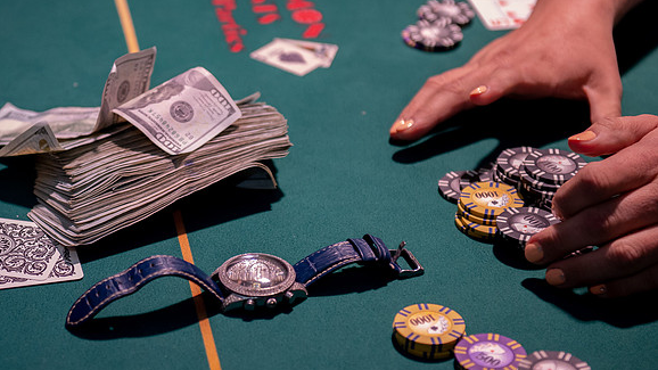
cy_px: 168
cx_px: 183
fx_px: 1884
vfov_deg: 11.2
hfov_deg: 19.7
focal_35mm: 108
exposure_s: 1/640
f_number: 3.2
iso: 3200
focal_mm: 70
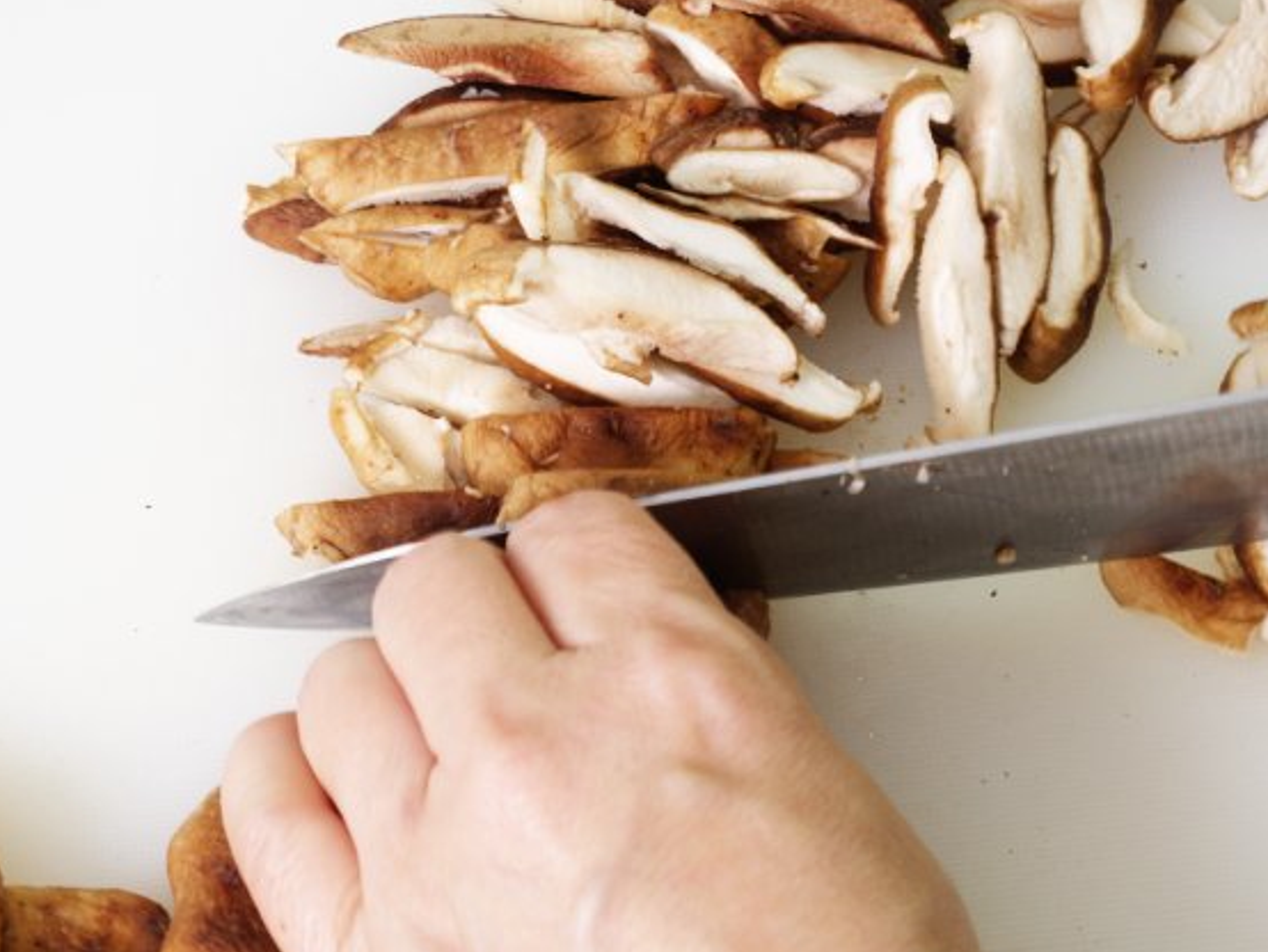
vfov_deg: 14.2
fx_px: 3811
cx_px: 375
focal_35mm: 104
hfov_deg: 18.8
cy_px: 347
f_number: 11
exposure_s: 1/2
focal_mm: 50
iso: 200
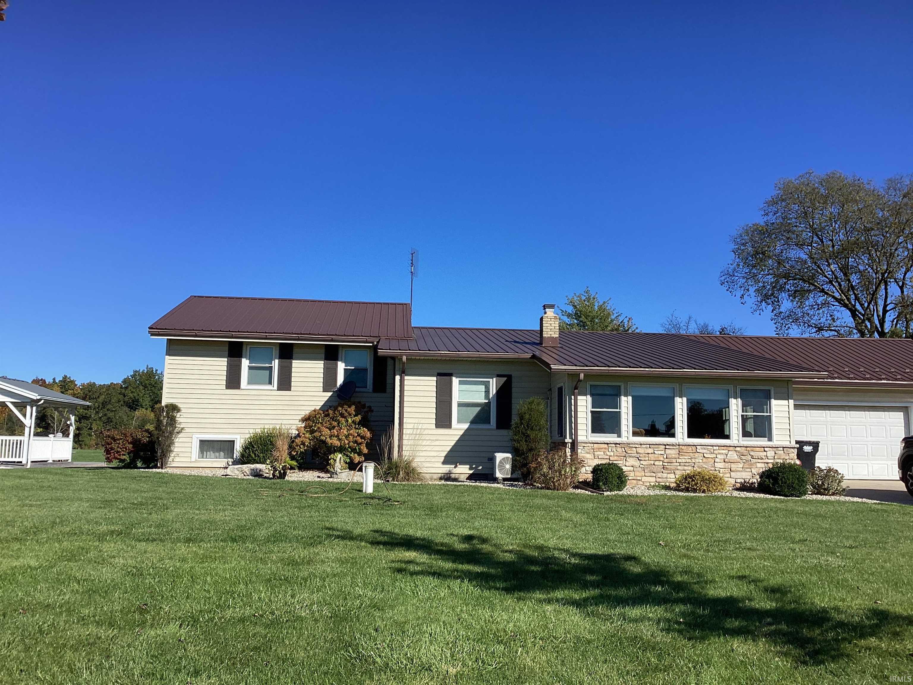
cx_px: 456
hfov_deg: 58.4
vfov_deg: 45.4
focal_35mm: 31
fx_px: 818
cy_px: 342
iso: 25
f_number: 2.4
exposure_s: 1/1456
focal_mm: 3.3
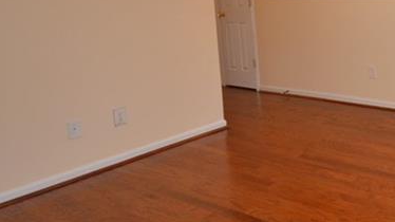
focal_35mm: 43
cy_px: 10
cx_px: 437
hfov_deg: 38.8
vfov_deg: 26.5
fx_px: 450
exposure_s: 1/60
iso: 640
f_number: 4
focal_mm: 10
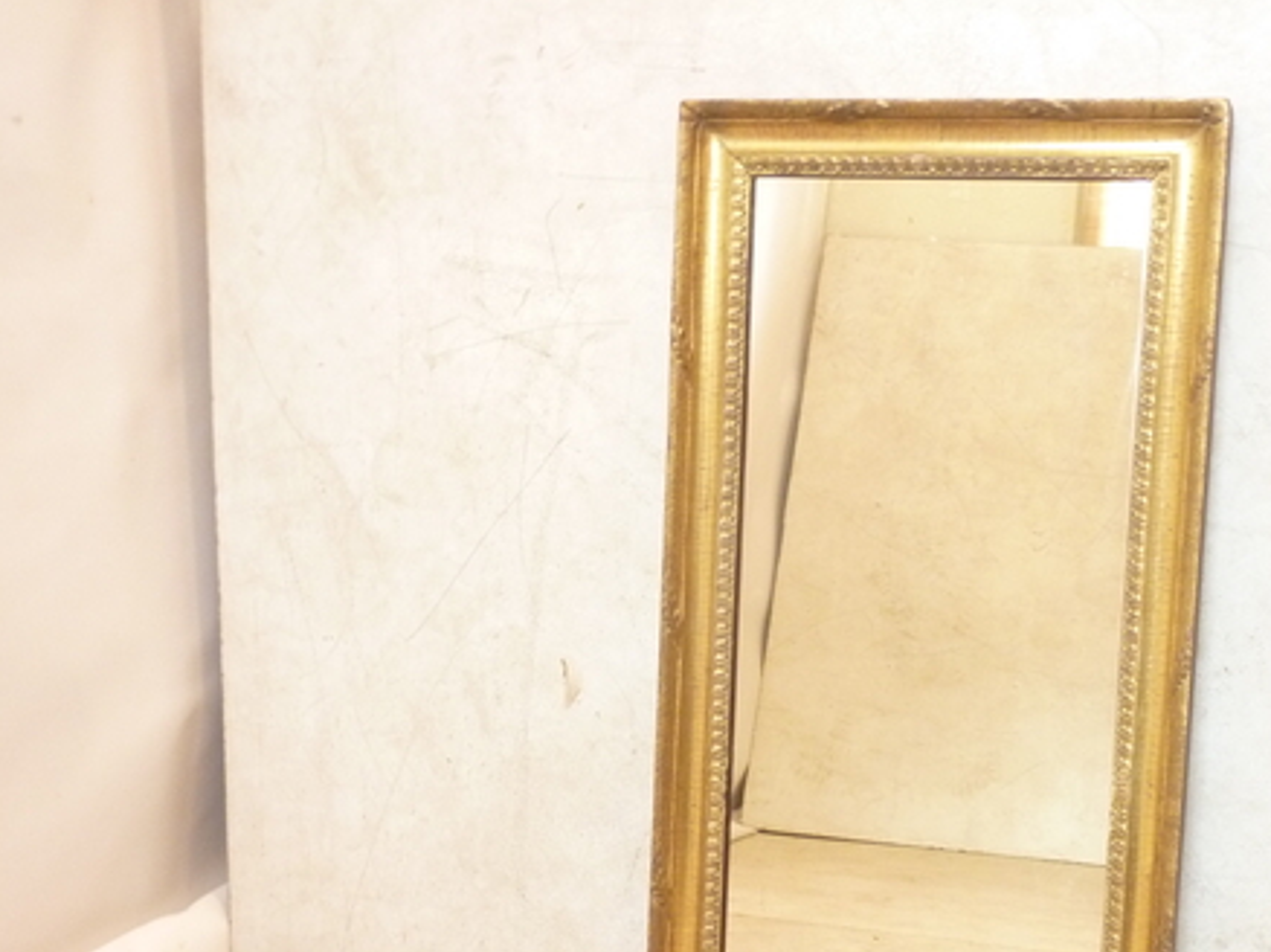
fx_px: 1761
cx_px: 856
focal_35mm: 48
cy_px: 650
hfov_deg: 39.2
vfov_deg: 30.0
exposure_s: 1/8
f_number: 3.5
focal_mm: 5.7
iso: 400
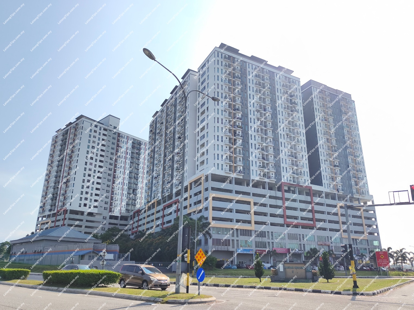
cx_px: 207
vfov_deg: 58.9
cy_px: 155
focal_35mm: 23
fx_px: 275
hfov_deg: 73.9
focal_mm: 6.14
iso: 50
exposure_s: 1/1143
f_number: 1.65
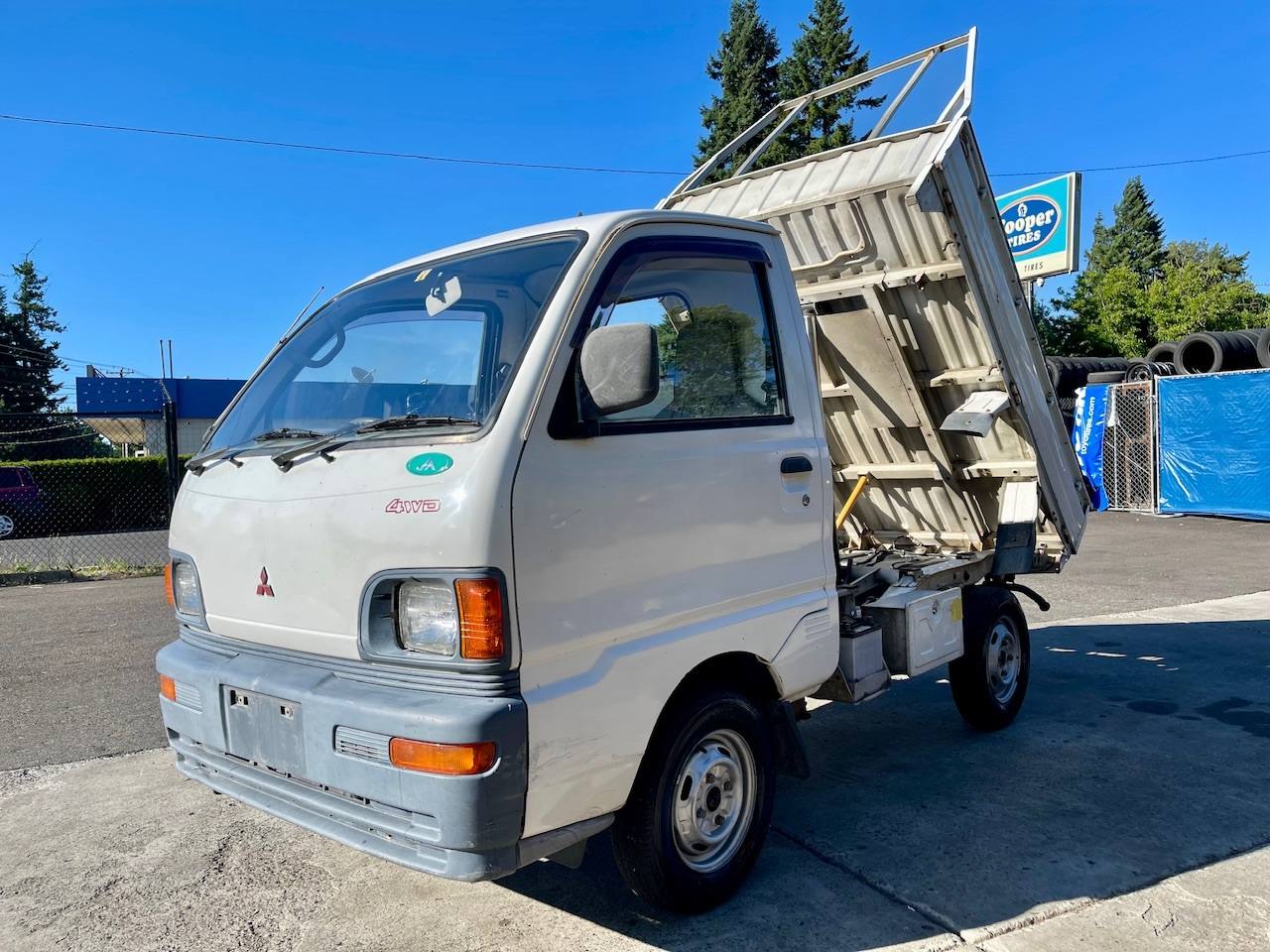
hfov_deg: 69.4
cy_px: 476
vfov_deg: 54.9
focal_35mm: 25
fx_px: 917
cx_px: 635
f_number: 1.6
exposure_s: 1/2488
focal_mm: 5.1
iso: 32
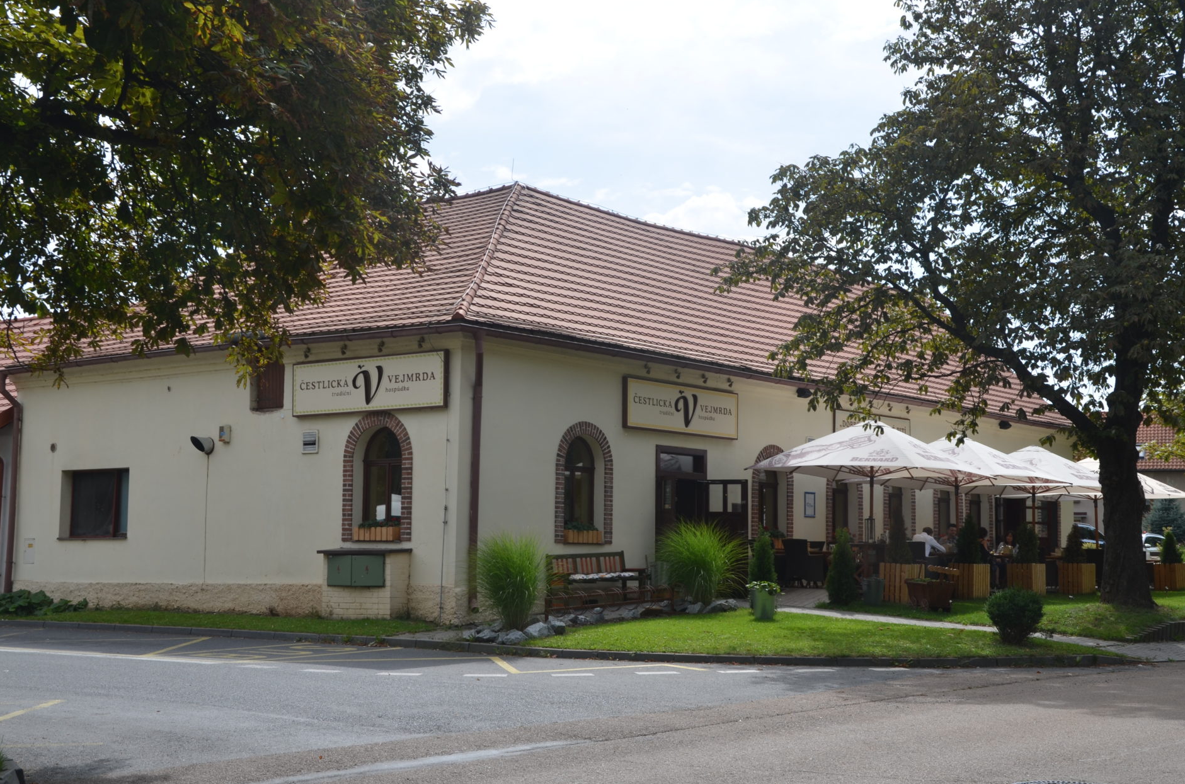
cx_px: 624
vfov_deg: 27.4
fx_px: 1609
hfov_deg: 40.4
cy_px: 407
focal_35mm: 49
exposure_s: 1/250
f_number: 8
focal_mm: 30
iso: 100
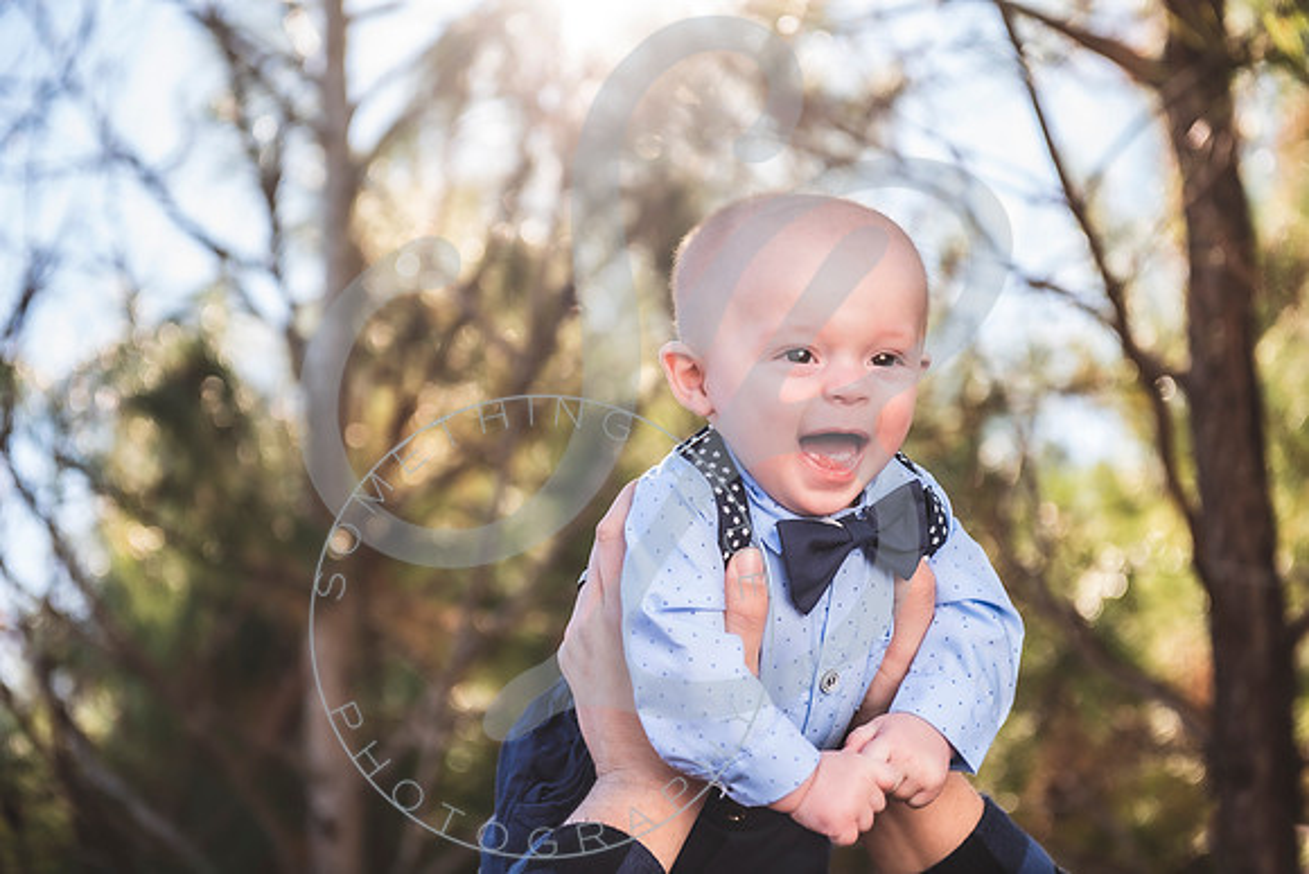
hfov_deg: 28.8
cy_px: 437
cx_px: 654
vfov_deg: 19.5
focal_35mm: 70
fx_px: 2546
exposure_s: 1/250
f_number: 4
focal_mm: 70
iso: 100
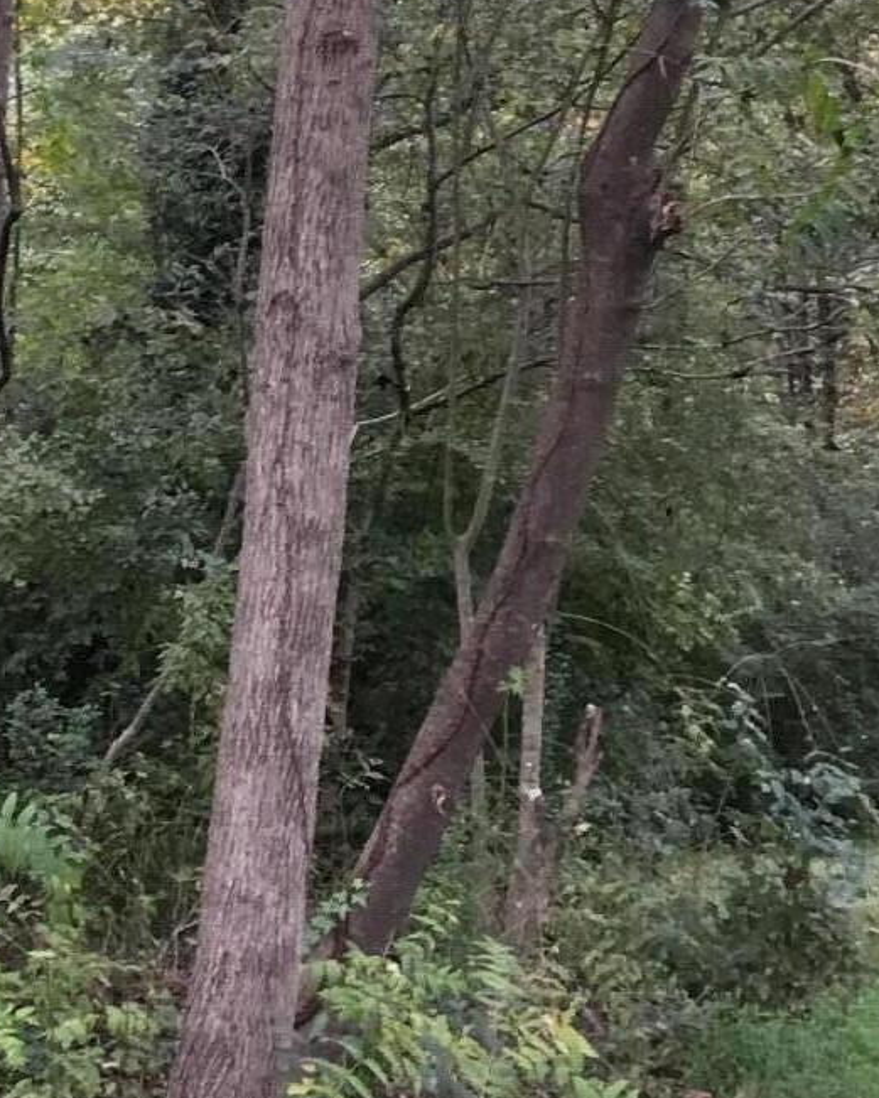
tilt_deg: -0.7
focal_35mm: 93
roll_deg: -1.0
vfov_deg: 20.5
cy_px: 341
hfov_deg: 16.4
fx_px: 3024
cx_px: 191
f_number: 2.4
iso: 64
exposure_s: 1/30
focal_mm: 3.3
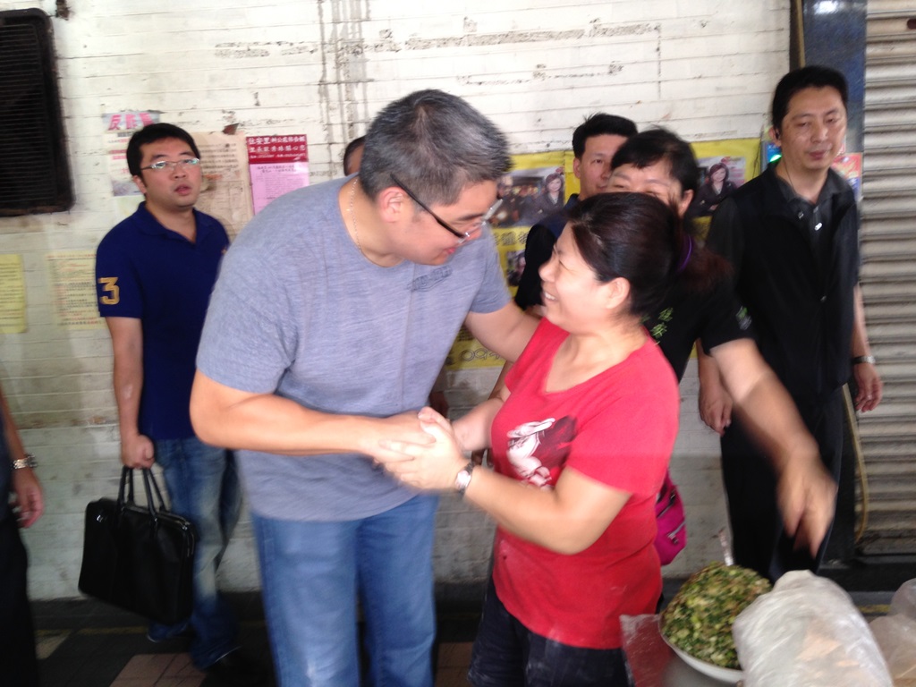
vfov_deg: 42.9
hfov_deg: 55.4
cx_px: 458
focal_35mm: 33
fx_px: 873
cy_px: 344
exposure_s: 1/20
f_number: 2.4
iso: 80
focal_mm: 4.12
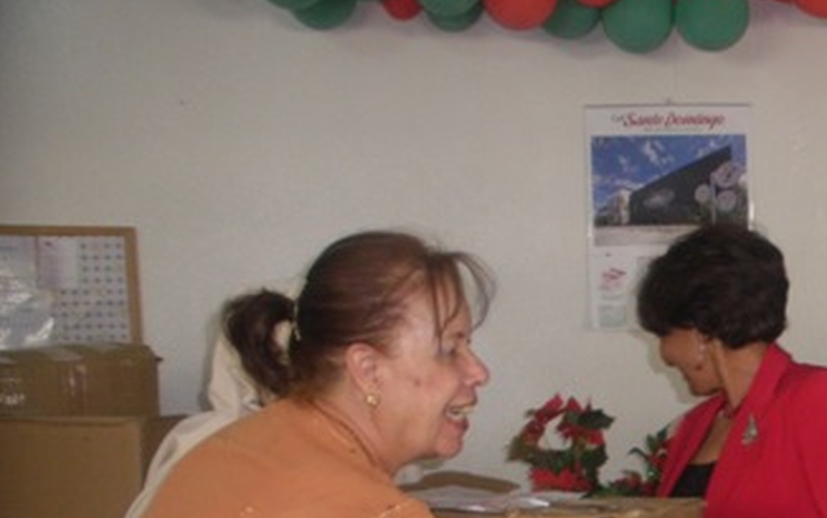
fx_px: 1691
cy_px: 378
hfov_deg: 26.5
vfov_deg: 17.3
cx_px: 748
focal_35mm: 75
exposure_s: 1/30
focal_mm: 6.3
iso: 200
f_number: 3.5
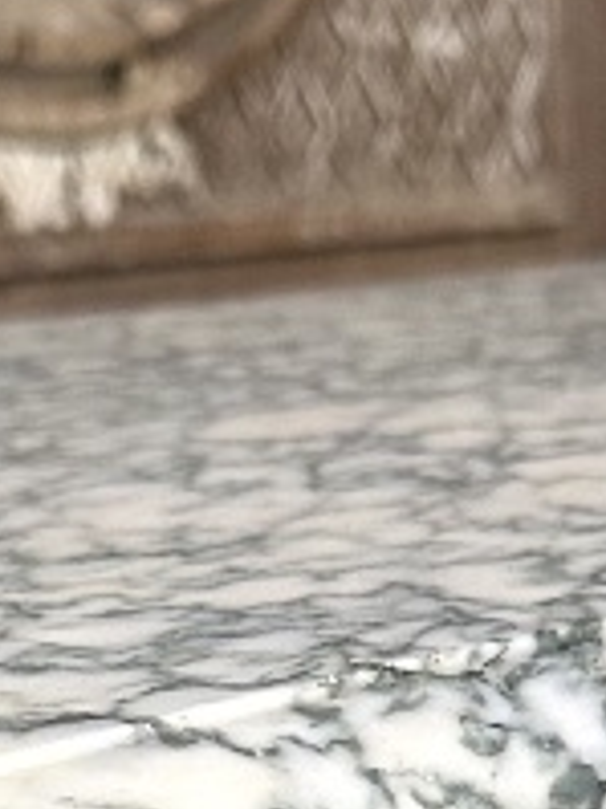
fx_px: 3388
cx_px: 114
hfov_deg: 10.2
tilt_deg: -24.4
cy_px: 1663
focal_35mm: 145
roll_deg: +0.9
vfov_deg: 12.0
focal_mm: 6.86
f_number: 1.78
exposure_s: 1/50
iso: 160
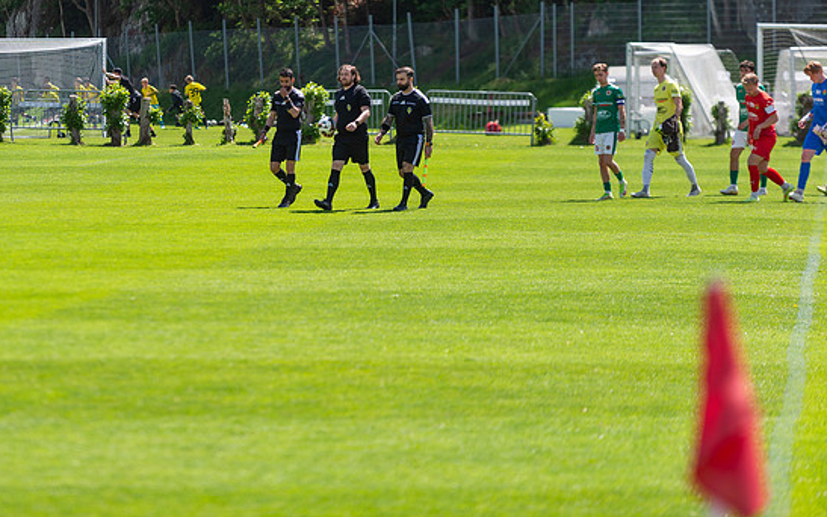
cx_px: 291
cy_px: 150
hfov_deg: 7.7
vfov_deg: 4.8
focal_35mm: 273
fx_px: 6154
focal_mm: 200
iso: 200
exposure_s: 1/2000
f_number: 3.2
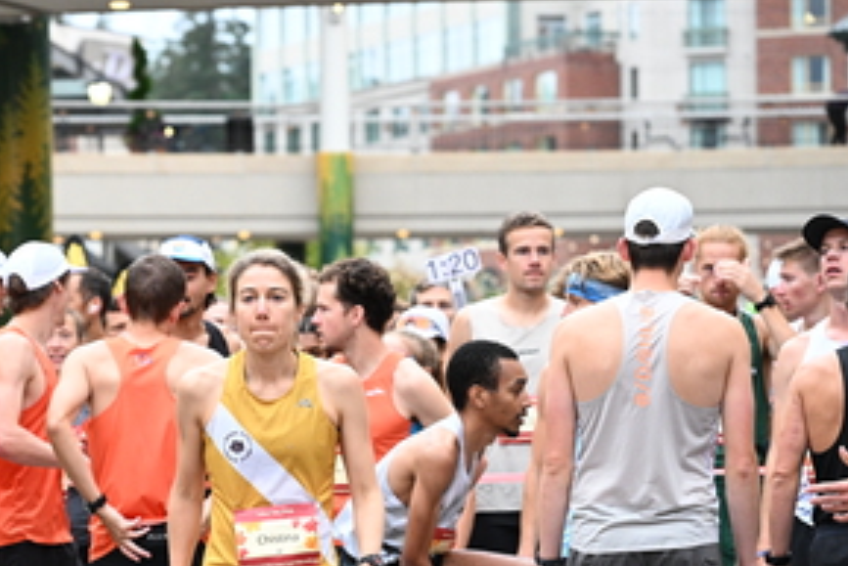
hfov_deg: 11.2
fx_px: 4313
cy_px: 497
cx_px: 226
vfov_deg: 7.5
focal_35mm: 183
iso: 2500
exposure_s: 1/640
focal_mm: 96
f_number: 4
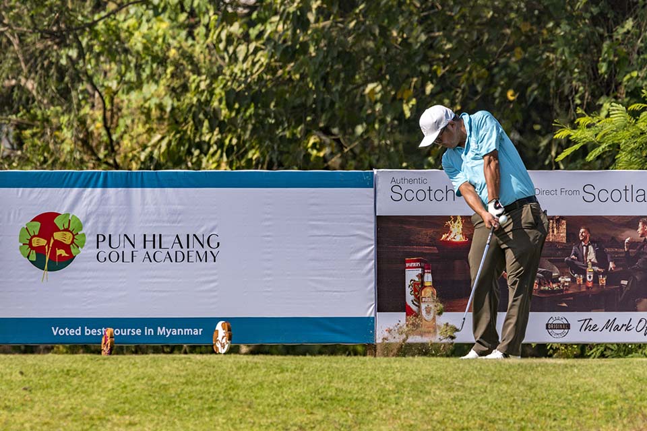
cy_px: 216
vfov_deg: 2.1
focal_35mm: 650
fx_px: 11681
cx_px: 324
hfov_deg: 3.2
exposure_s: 1/2000
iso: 220
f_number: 8
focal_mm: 650
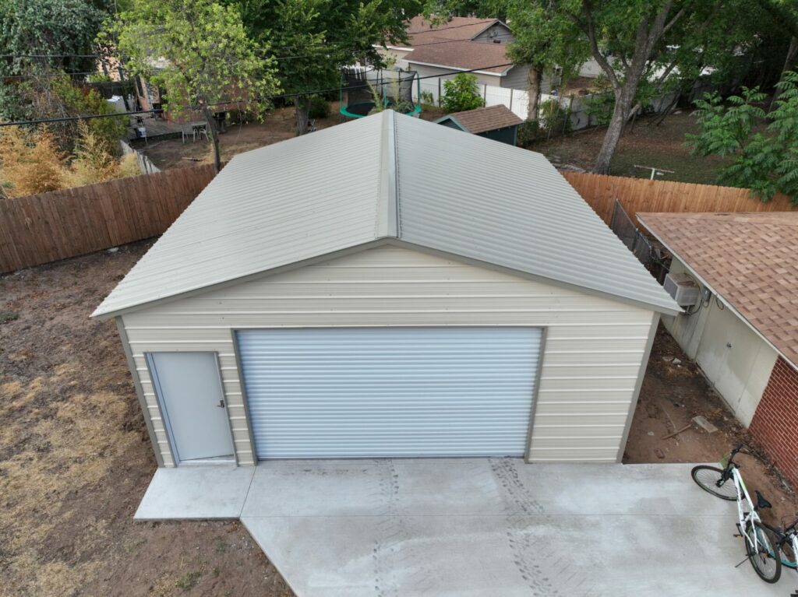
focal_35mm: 24
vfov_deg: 56.8
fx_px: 553
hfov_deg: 71.6
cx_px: 399
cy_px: 298
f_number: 2.8
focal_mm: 12.29
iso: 100
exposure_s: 1/200
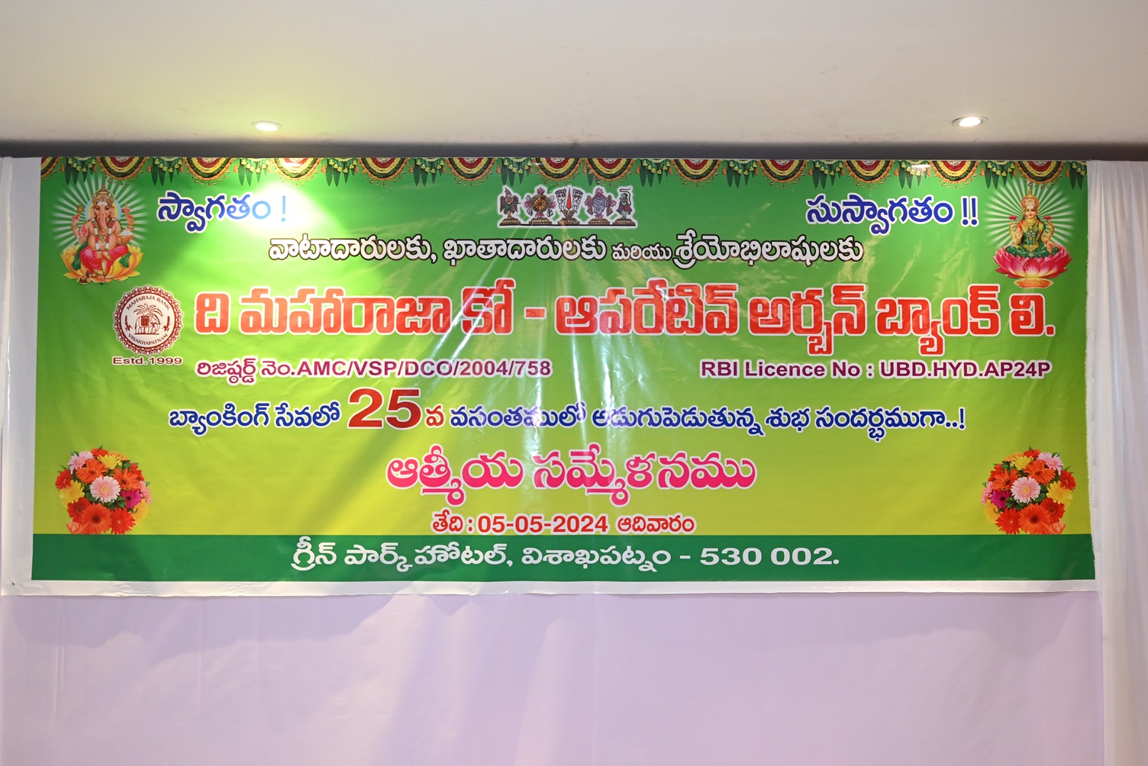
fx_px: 1085
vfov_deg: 38.9
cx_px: 574
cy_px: 383
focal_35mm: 34
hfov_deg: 55.8
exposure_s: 1/40
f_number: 4.5
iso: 1600
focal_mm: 34
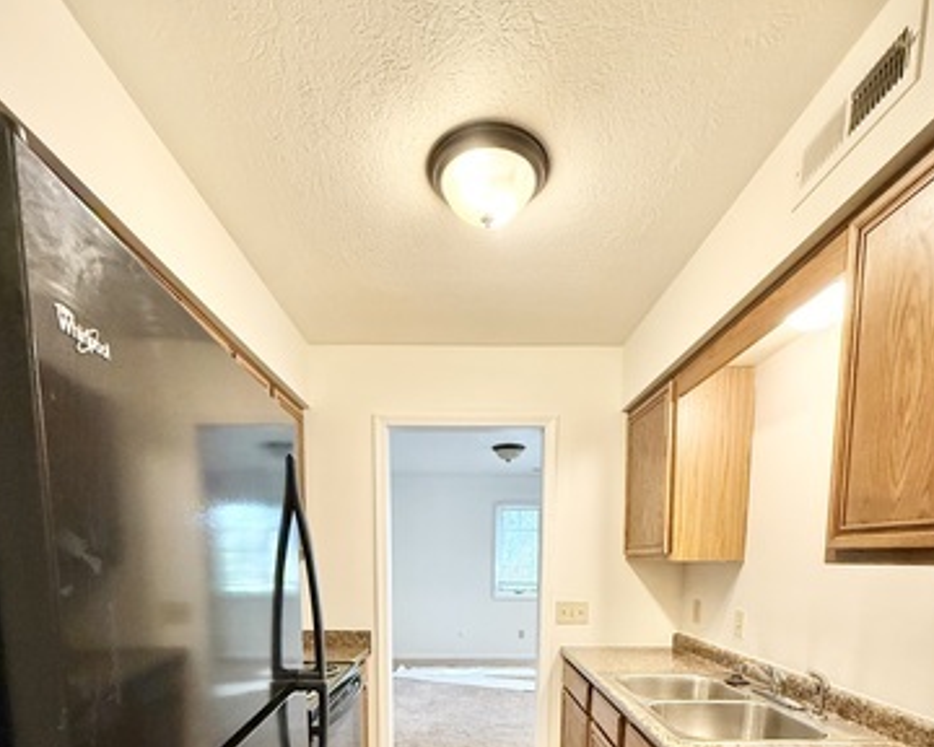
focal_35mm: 19
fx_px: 525
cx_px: 463
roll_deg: -0.3
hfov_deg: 83.3
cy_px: 628
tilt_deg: -7.3
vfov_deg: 62.9
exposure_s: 1/60
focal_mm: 2.22
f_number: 2.2
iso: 500
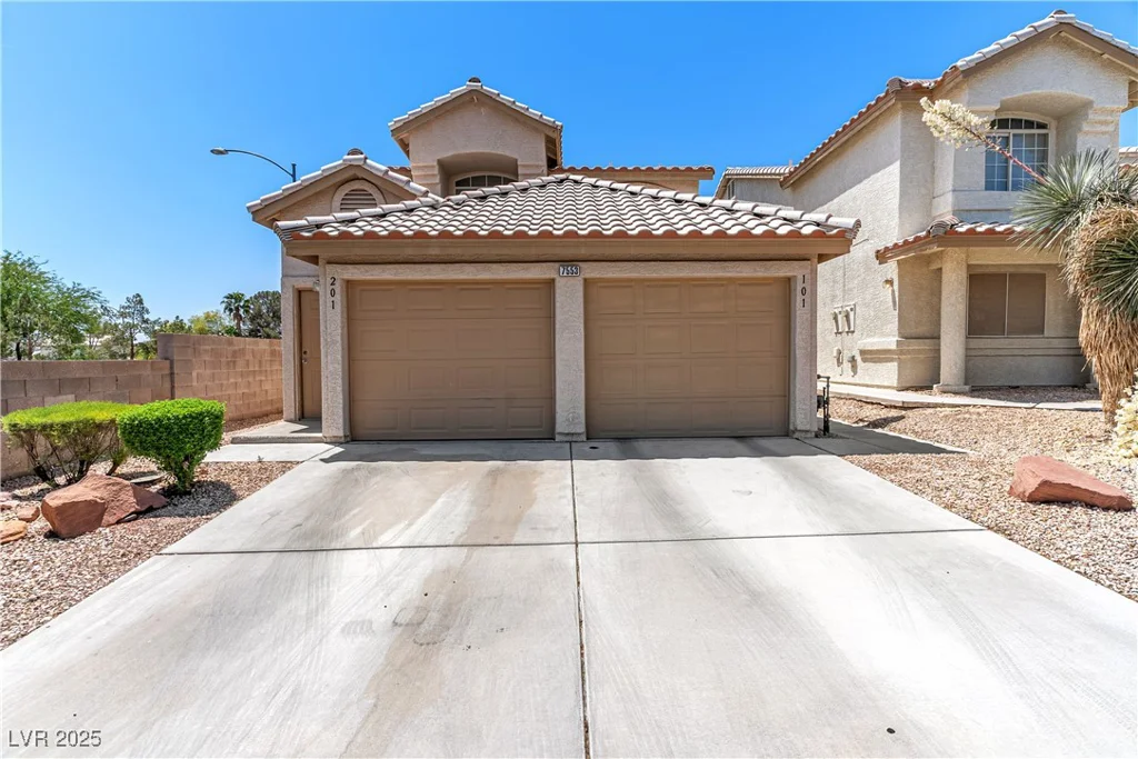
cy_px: 380
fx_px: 537
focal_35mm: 17
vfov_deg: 70.5
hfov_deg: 93.3
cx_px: 569
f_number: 7.1
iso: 100
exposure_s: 1/640
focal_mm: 17
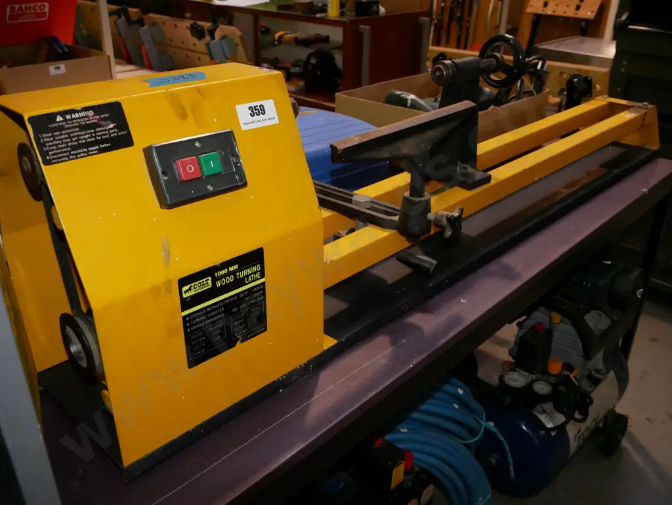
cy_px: 252
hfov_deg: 53.9
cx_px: 336
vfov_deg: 41.8
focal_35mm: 34
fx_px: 660
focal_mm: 17
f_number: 5.6
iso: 3200
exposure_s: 1/125
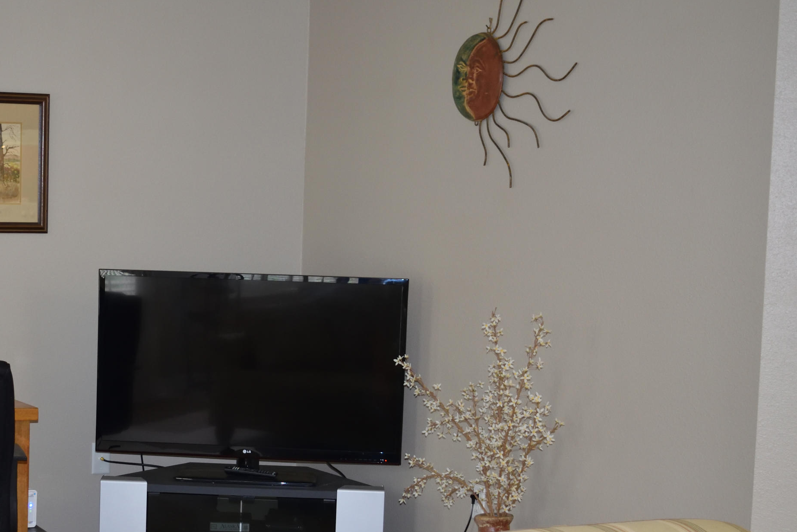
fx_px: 1727
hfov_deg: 25.6
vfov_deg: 17.4
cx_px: 180
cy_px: 396
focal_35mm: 78
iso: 800
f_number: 4.5
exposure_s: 1/60
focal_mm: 32
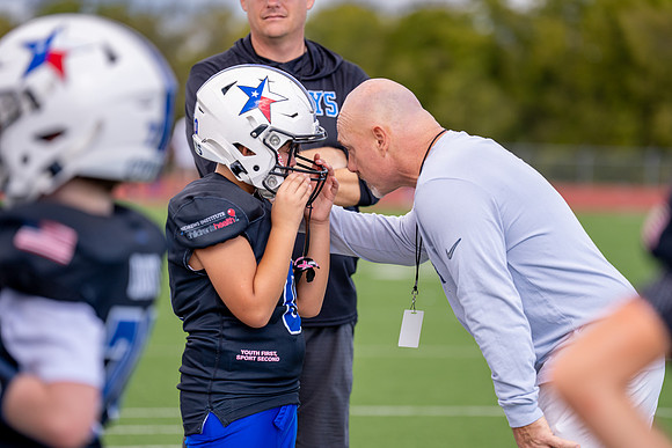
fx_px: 3290
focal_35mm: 176
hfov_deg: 11.7
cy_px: 223
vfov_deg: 7.8
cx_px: 363
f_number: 2.8
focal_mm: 160
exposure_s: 1/2000
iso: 320
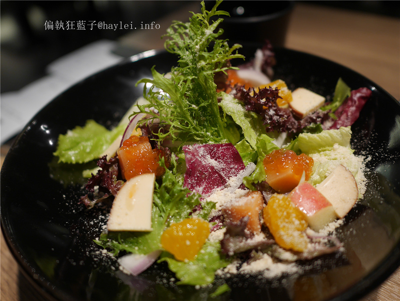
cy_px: 150
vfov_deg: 46.8
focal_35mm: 30
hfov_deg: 59.9
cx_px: 200
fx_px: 347
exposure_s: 1/60
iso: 250
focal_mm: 15
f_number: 1.7
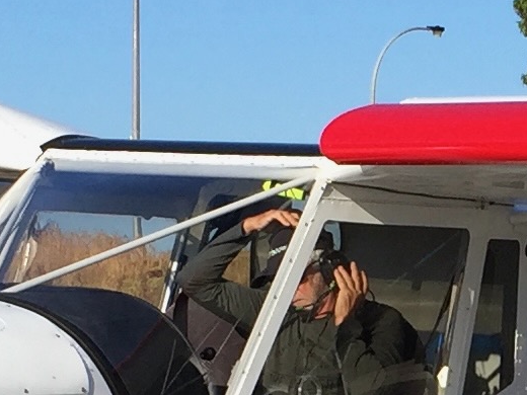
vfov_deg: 8.1
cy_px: 437
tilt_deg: -2.5
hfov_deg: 10.7
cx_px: 627
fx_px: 2771
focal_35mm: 182
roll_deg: -0.4
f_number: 2.2
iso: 32
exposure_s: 1/2083
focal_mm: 4.15
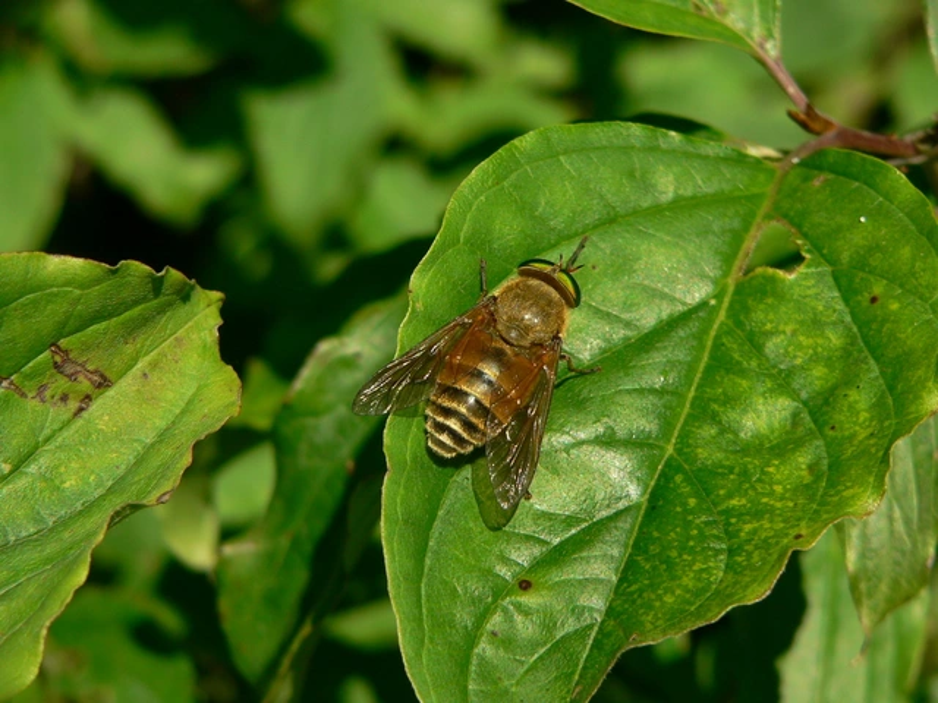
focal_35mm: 90
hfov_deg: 21.8
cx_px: 469
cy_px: 352
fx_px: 2439
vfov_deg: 16.4
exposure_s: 1/640
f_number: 4
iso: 80
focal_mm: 15
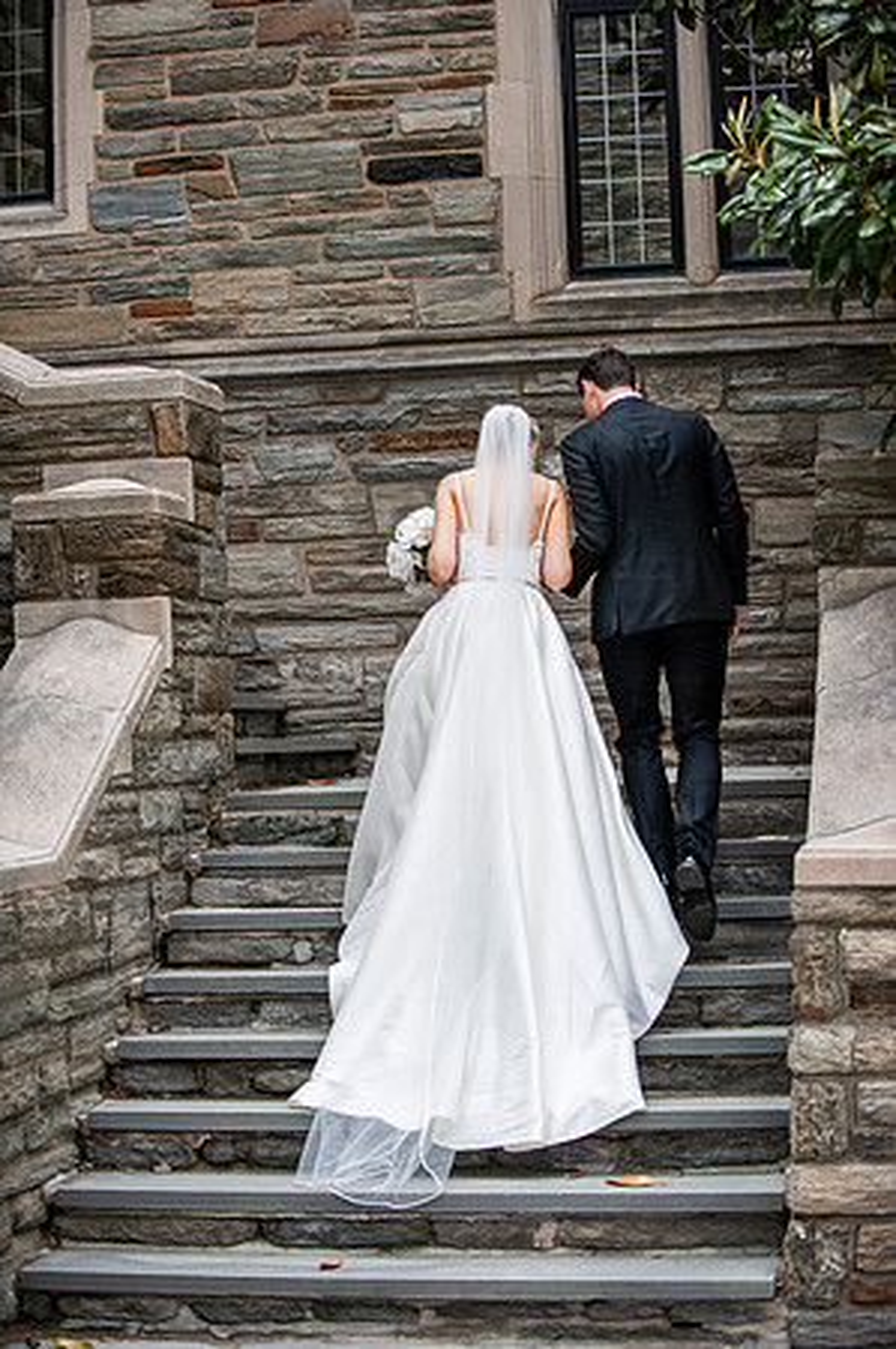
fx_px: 2619
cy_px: 674
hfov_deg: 19.4
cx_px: 448
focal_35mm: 70
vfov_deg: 28.9
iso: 1600
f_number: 2.8
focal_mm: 70
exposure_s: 1/6400
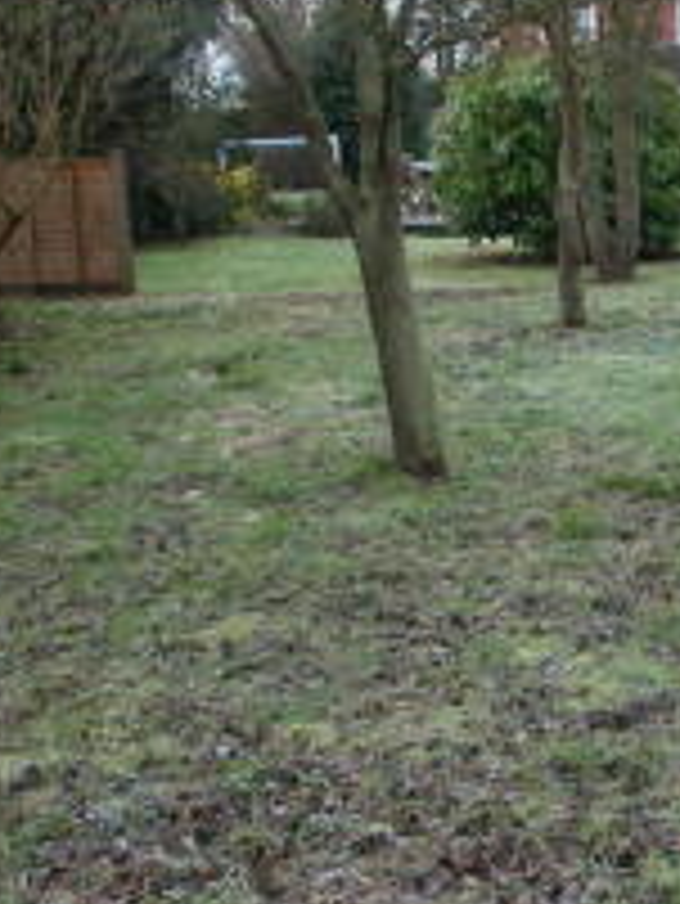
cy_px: 412
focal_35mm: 81
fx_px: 2119
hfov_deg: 17.2
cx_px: 880
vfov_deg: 24.1
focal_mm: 7.1
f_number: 3.1
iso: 100
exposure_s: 1/68.7
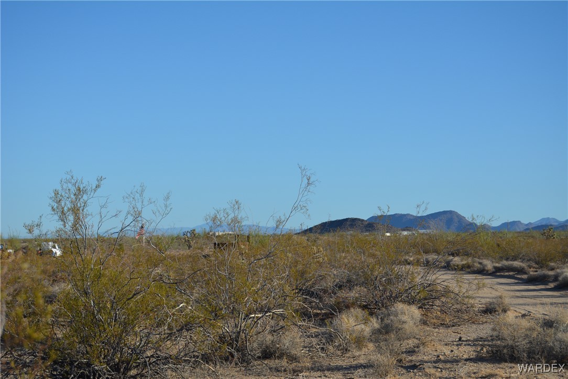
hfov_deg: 24.6
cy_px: 190
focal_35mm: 82
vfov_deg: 16.6
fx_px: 1302
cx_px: 284
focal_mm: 55
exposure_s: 1/1600
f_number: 6.3
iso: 400
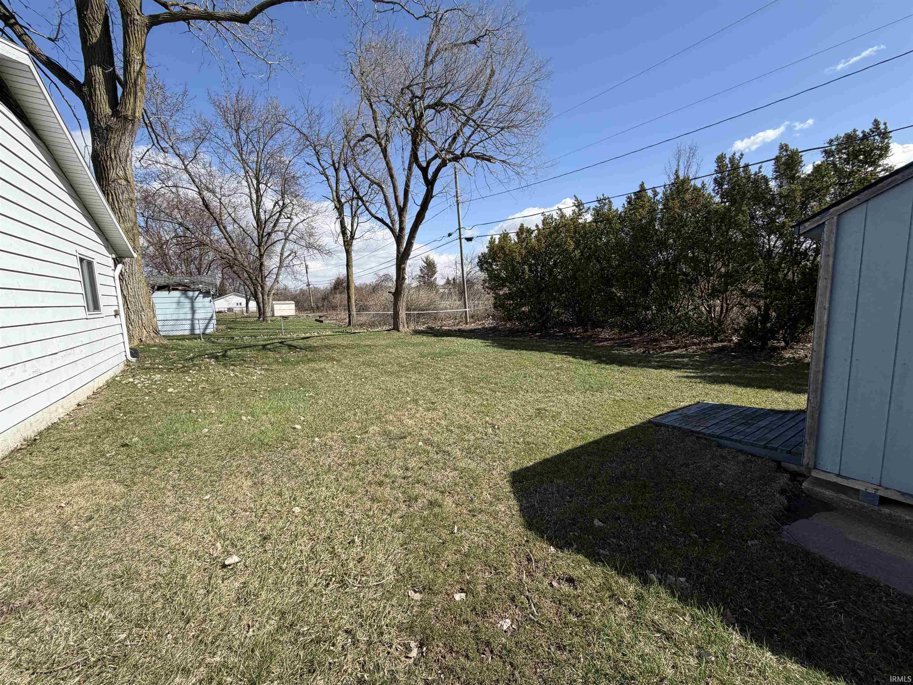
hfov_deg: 102.1
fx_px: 369
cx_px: 456
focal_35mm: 14
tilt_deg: -11.2
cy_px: 342
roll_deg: +1.7
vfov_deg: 85.7
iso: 25
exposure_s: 1/770
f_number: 2.2
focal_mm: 2.22
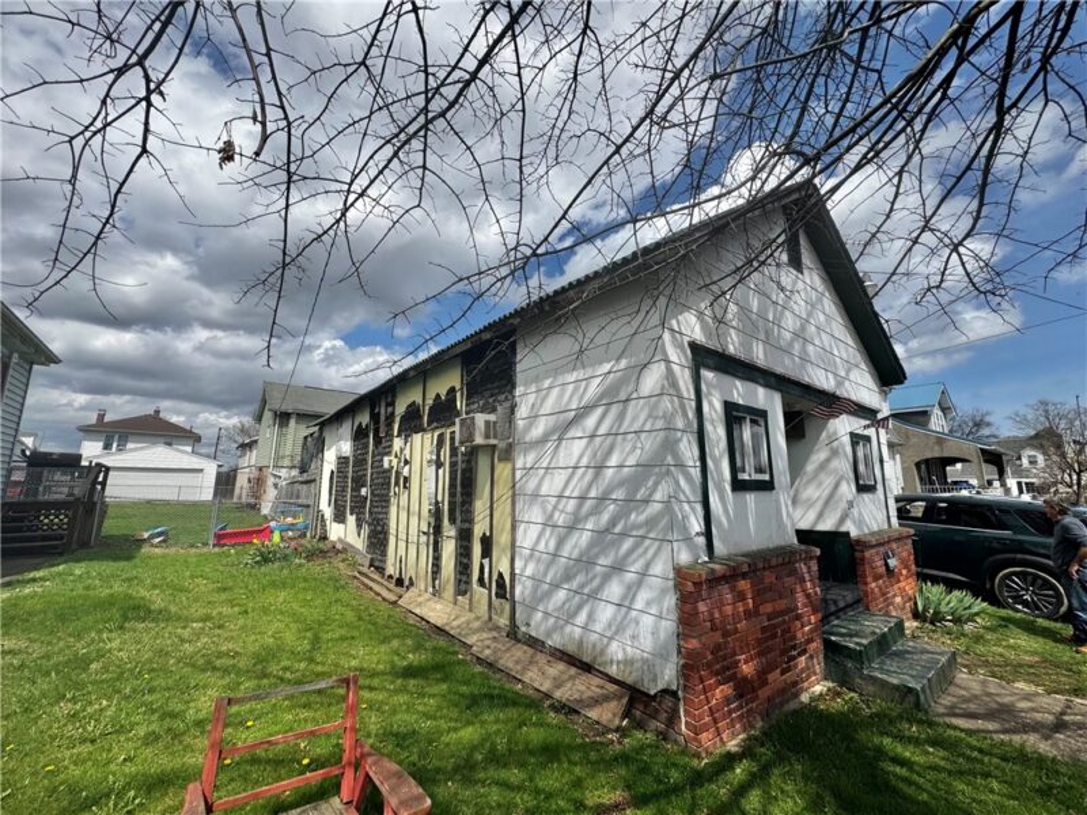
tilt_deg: +7.2
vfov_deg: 85.7
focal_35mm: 14
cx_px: 544
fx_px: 440
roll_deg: -1.7
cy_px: 408
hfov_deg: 102.1
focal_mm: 2.22
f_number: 2.2
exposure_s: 1/2674
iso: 50
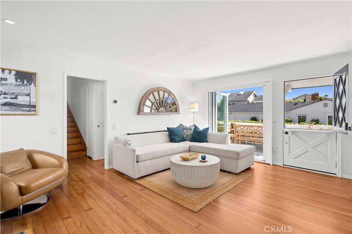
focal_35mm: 16
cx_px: 176
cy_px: 117
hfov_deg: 96.8
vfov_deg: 73.7
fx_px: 156
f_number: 9
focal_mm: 16
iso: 100
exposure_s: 1/30
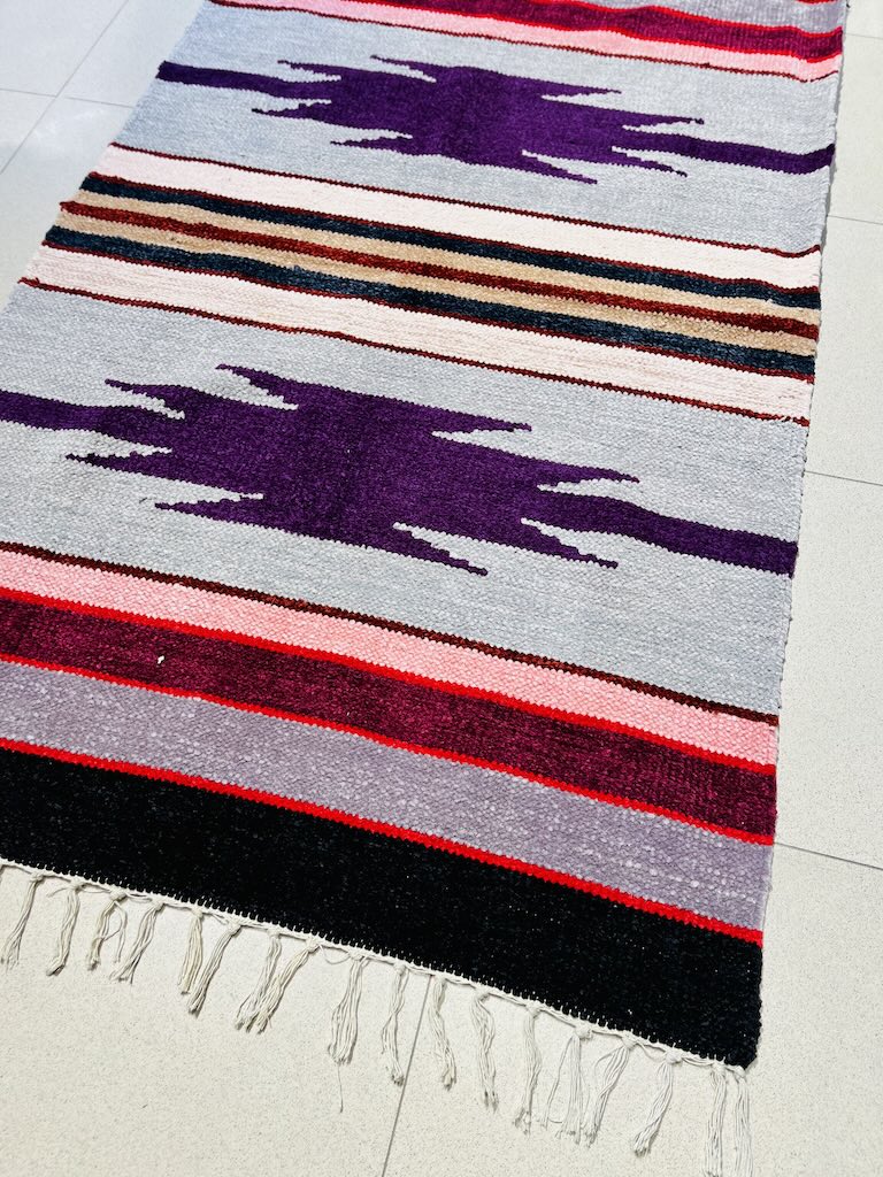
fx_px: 884
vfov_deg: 67.3
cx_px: 442
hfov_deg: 53.1
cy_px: 588
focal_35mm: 26
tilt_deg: -62.6
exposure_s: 1/100
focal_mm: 5.1
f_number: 1.6
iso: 50
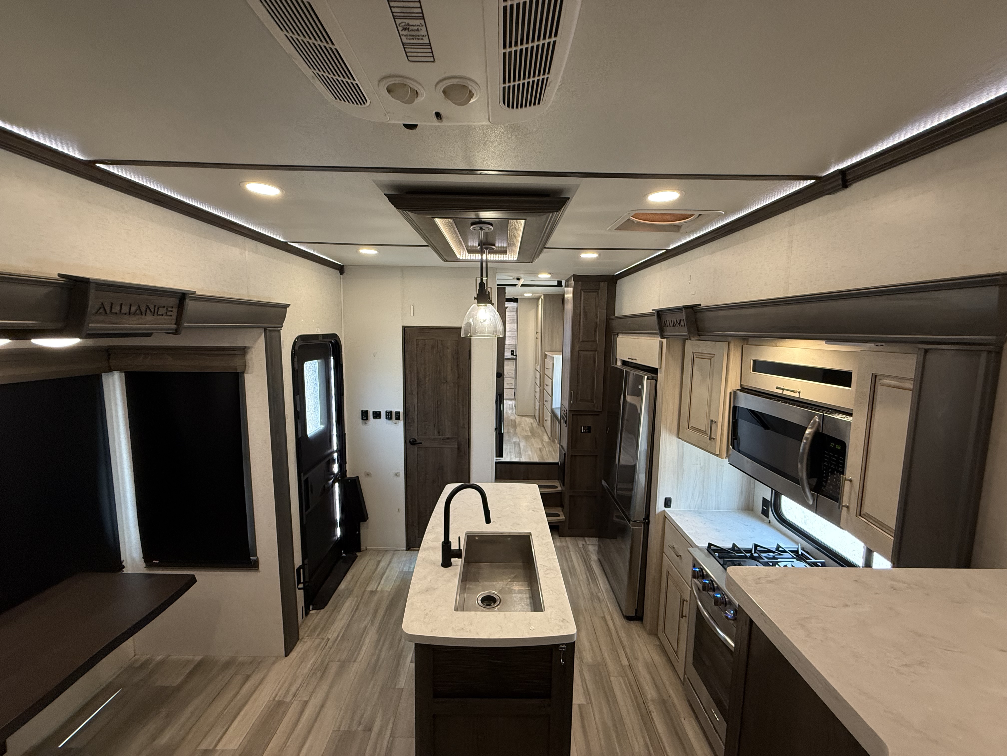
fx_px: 407
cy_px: 378
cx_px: 504
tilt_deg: -7.9
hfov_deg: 102.1
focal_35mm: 14
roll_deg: -0.8
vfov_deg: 85.7
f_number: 2.2
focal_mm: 2.22
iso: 250
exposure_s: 1/85
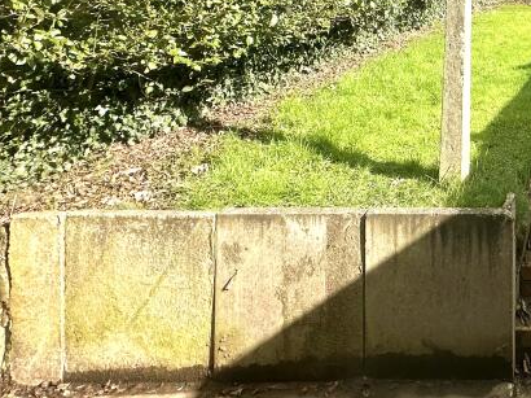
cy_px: -57
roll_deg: +1.0
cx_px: 585
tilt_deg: +3.6
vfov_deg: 34.2
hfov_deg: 41.7
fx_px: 537
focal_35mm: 35
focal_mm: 2.22
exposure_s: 1/1247
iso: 50
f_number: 2.2
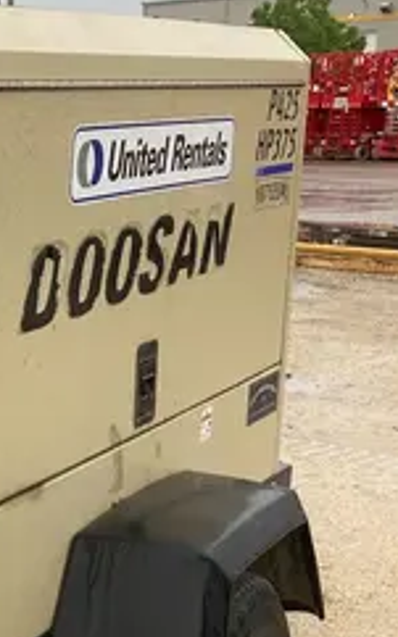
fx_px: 1564
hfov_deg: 13.2
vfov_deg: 22.7
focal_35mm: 90
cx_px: -295
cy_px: 528
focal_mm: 3.99
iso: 20
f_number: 1.8
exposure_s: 1/241
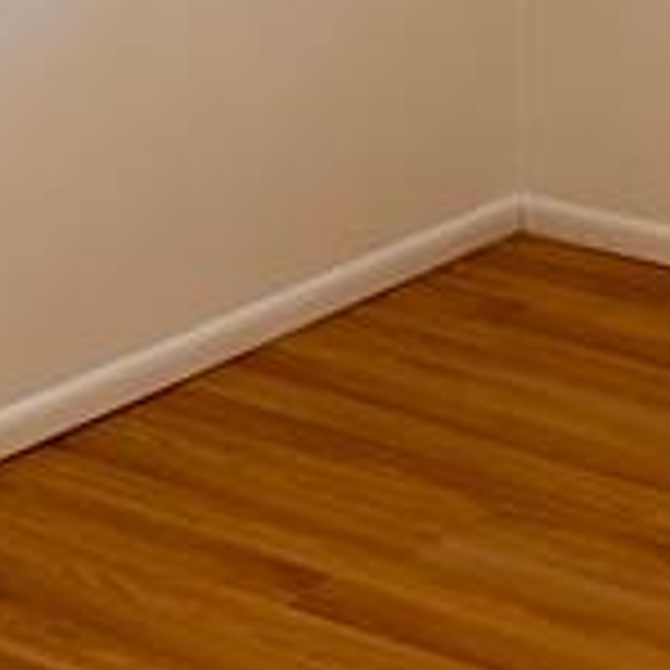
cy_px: -746
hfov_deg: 12.0
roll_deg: -1.2
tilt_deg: -0.3
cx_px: 261
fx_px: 3197
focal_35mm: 146
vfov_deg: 10.8
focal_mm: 6.76
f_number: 1.78
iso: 125
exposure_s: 1/60
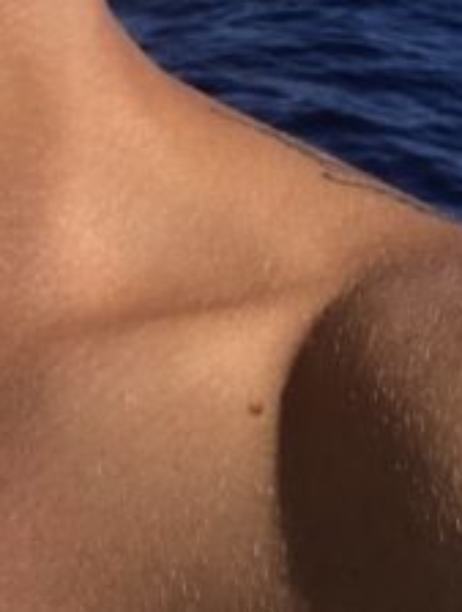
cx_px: -444
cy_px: -115
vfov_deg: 13.2
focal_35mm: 146
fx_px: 2588
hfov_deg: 9.6
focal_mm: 2.87
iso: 20
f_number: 2.2
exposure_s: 1/1011
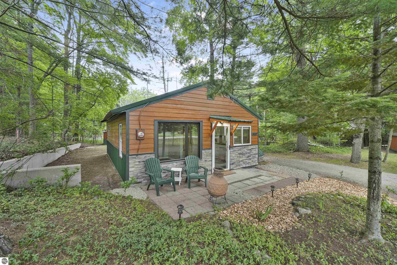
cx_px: 198
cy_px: 132
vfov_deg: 81.3
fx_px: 154
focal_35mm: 14
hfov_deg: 104.2
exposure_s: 1/250
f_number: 10
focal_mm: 14
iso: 2000
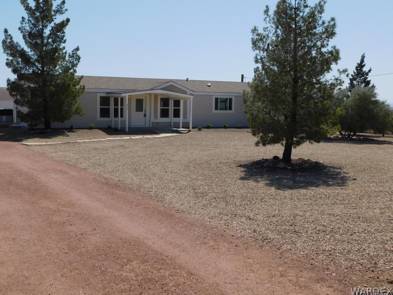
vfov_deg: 35.9
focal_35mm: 40
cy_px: 134
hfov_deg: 46.7
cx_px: 176
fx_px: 454
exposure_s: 1/500
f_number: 7
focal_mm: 6.3
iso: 125
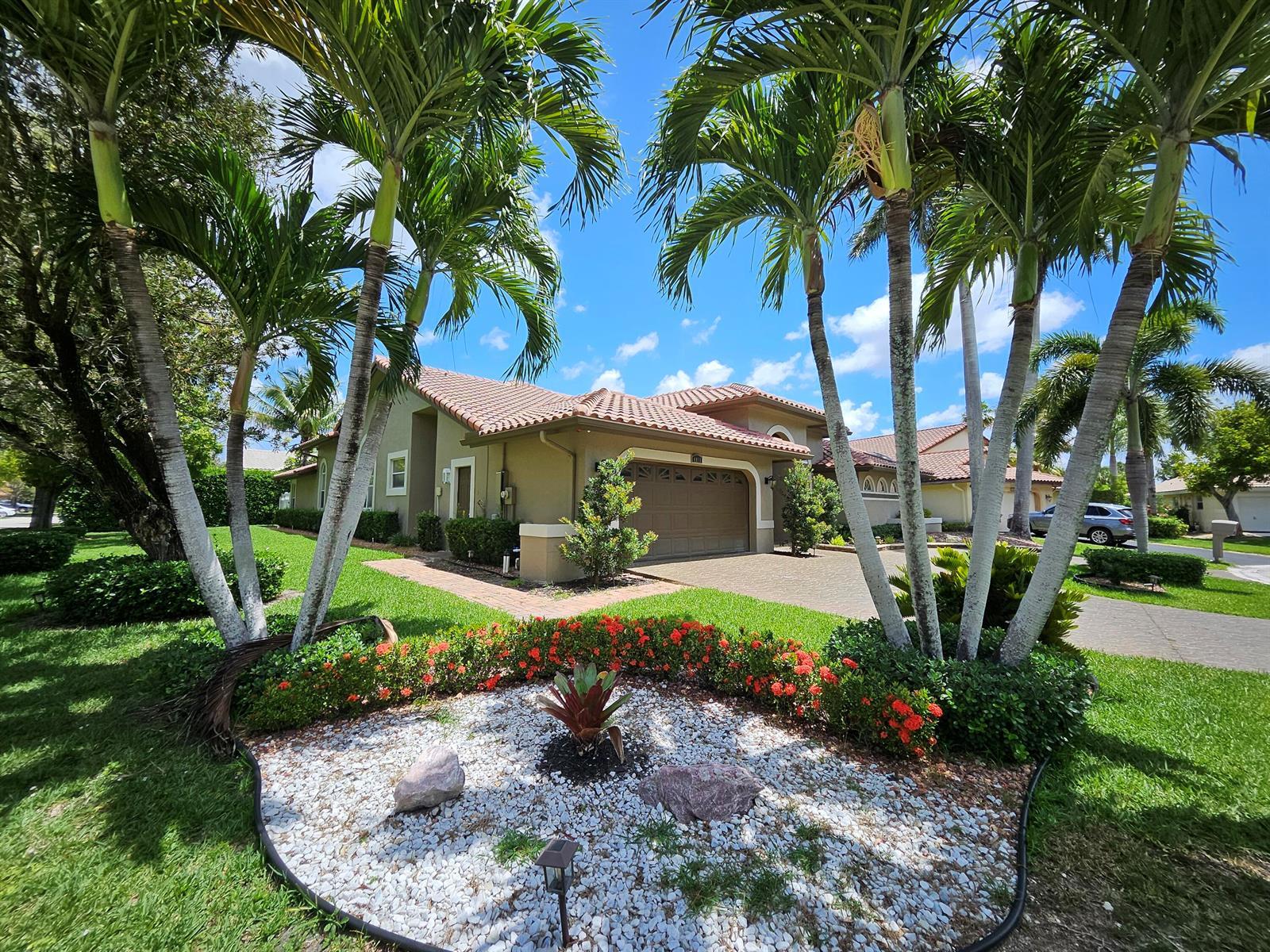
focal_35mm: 13
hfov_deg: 106.2
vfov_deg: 89.9
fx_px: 477
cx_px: 635
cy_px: 476
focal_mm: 1.7
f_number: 2.2
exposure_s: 1/960
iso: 32
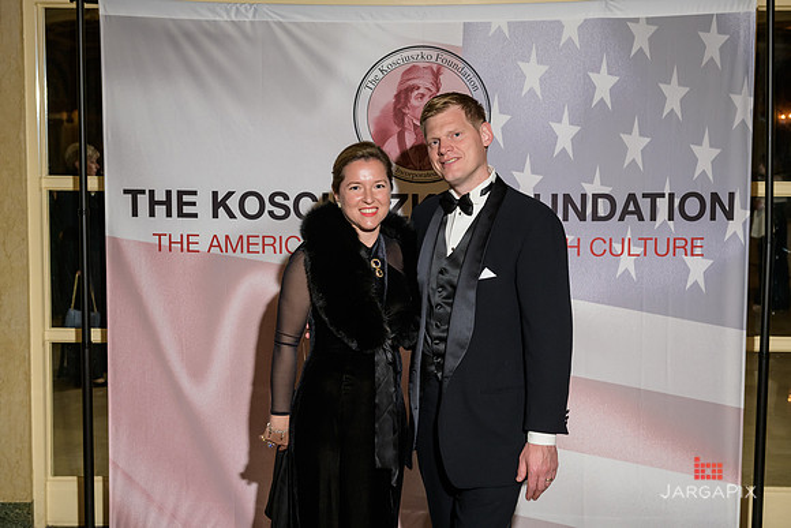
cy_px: 264
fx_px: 1055
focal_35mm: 48
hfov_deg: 41.1
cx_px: 396
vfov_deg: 28.1
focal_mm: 48
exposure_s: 1/100
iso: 800
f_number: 5
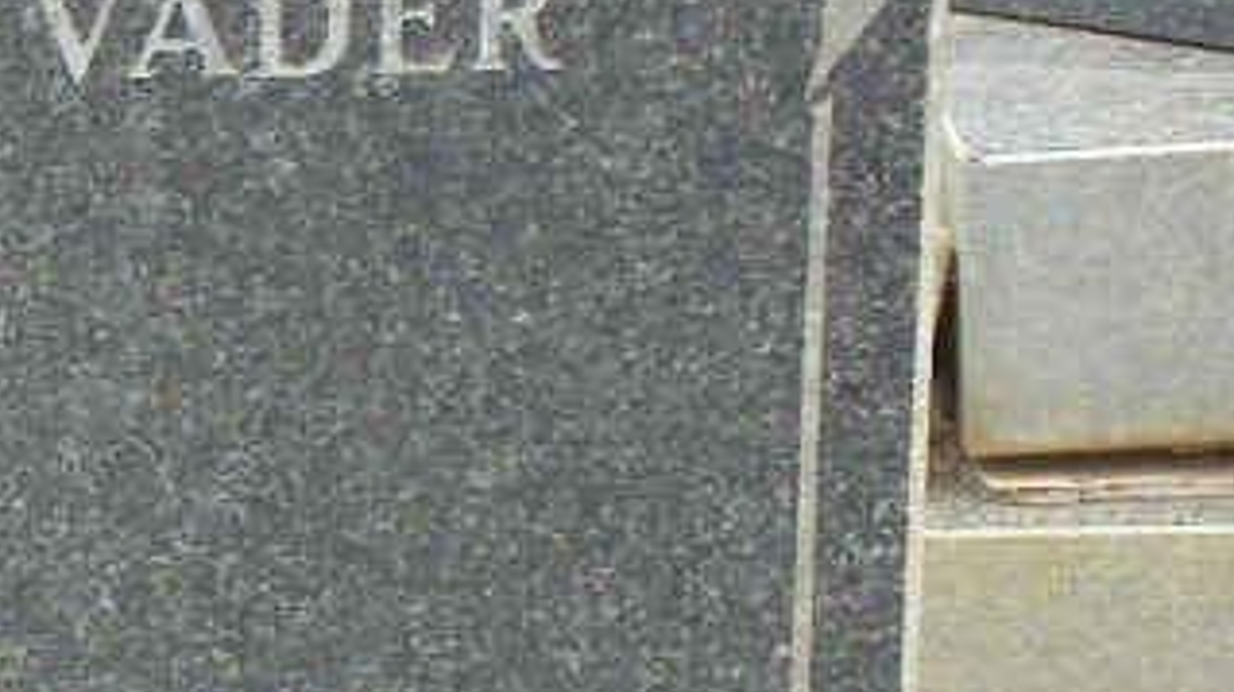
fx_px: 10726
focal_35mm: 328
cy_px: 603
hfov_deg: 6.5
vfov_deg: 3.7
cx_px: -654
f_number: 4
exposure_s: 1/100
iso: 64
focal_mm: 14.2
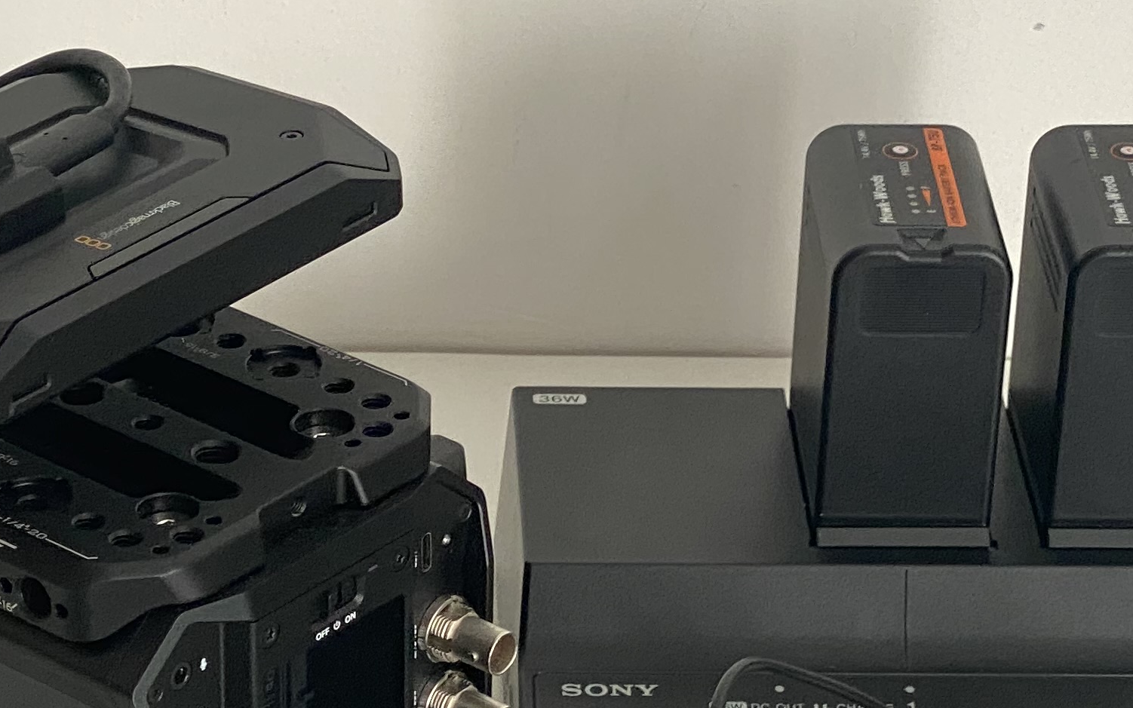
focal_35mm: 148
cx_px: 302
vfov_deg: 8.8
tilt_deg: -32.5
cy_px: 811
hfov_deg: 14.1
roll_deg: -0.5
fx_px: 4570
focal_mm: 6
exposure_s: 1/122
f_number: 2
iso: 64
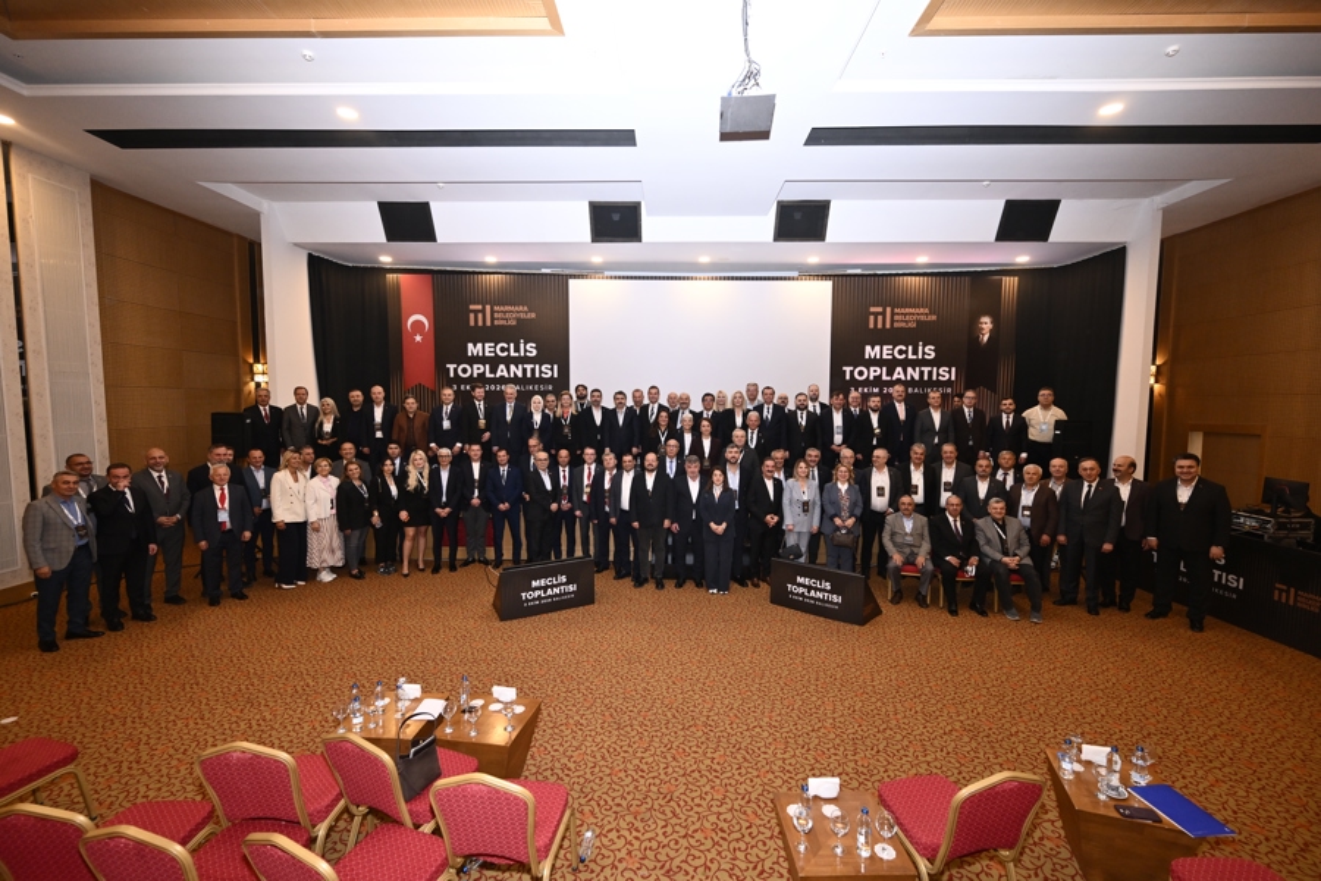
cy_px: 440
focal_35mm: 16
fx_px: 569
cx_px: 660
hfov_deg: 98.5
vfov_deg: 75.5
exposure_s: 1/100
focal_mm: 15.5
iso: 1250
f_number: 4
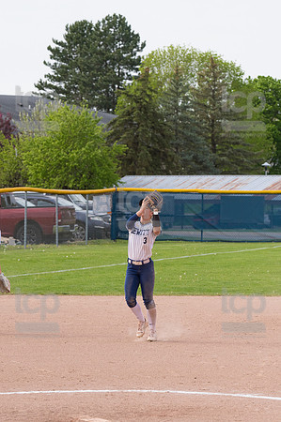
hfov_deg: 7.5
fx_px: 2147
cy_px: 211
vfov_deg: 11.2
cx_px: 140
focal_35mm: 183
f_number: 5.6
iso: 400
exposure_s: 1/1600
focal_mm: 122
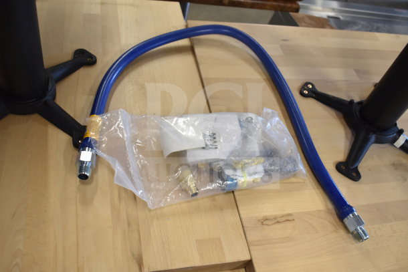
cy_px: 136
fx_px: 374
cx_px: 204
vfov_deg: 40.0
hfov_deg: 57.2
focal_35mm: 33
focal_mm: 22
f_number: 3.8
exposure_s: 1/30
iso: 720
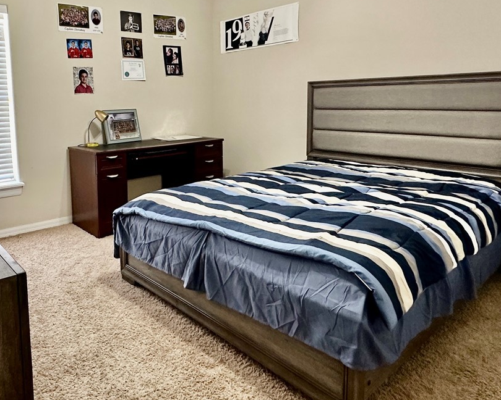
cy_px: 144
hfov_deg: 62.7
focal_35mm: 27
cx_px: 173
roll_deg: +0.4
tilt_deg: -6.4
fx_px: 400
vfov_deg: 52.5
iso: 250
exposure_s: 1/60
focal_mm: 2.22
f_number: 2.2
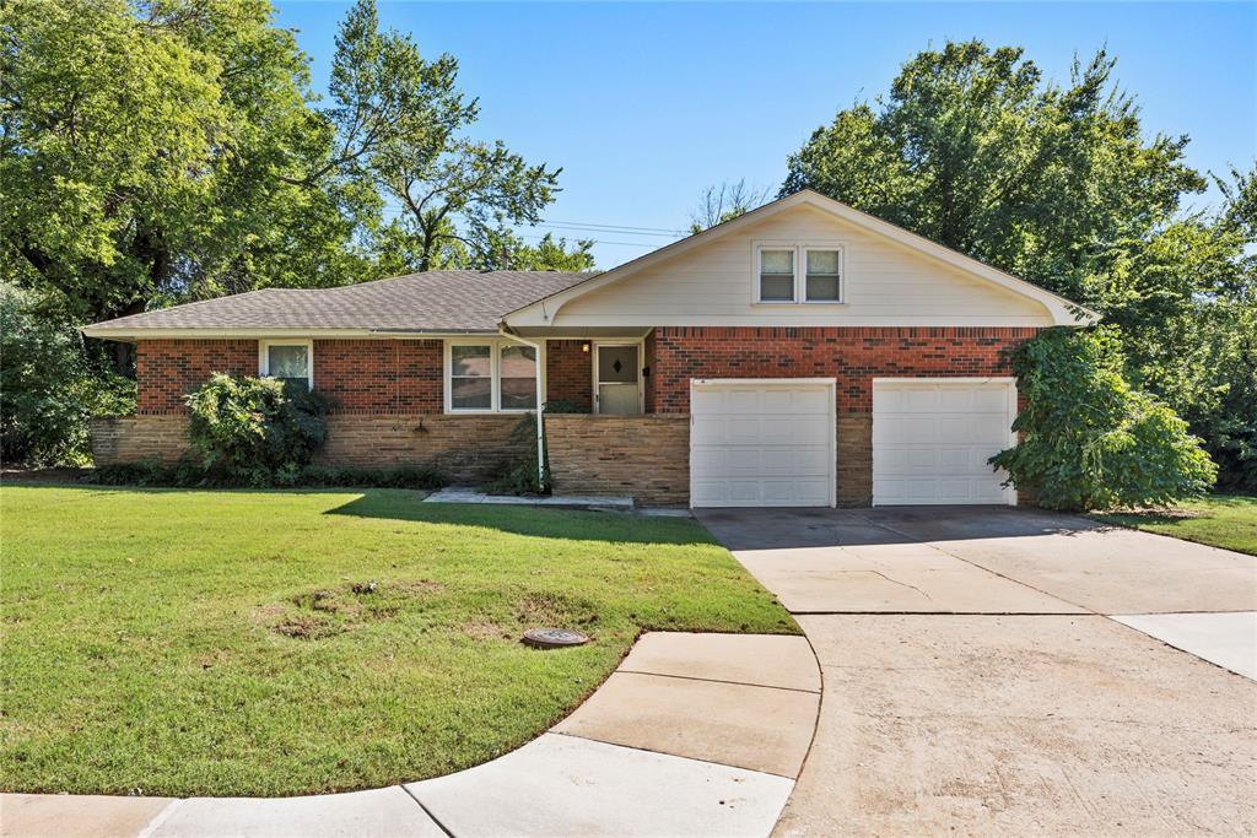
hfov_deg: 73.7
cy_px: 419
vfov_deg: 53.1
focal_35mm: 24
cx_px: 628
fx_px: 838
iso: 100
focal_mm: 24
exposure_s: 1/320
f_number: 11
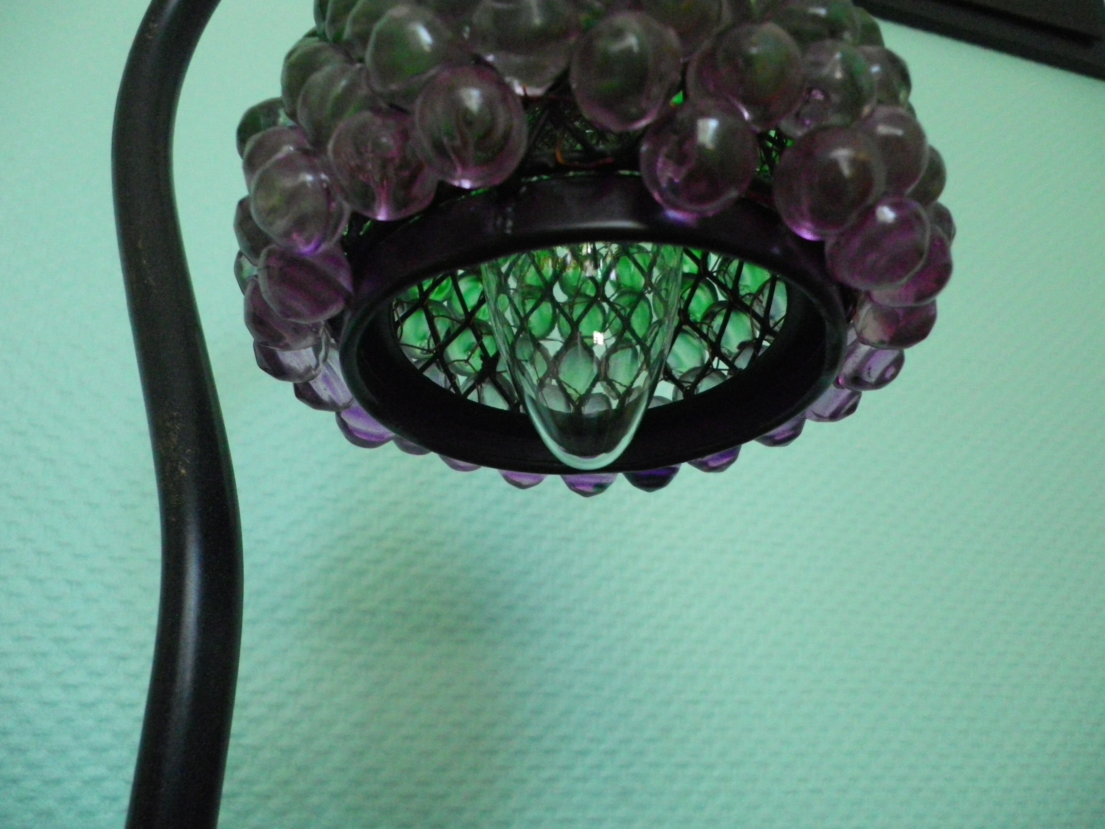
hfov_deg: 63.4
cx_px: 552
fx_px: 894
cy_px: 414
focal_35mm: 28
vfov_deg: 49.7
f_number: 2.6
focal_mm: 4.9
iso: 500
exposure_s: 1/60
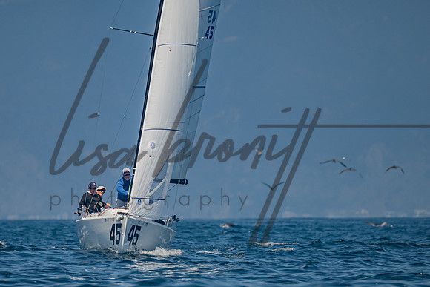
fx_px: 7774
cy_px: 213
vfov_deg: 2.1
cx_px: 177
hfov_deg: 3.2
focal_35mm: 651
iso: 400
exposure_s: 1/3200
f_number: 6.3
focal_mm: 400
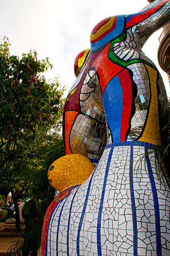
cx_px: 85
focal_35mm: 27
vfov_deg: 67.4
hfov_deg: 47.8
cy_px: 128
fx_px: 192
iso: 200
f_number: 10
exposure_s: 1/200
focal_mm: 18
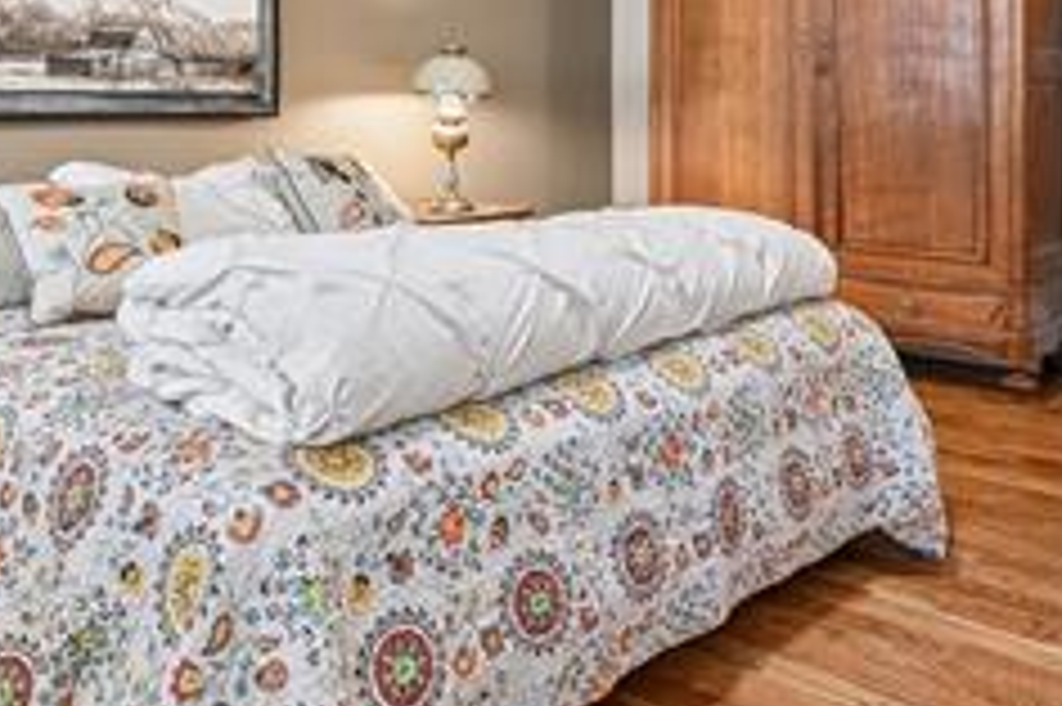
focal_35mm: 38
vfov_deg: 33.3
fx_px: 1120
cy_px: 76
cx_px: 432
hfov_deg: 50.4
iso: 400
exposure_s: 1/2.5
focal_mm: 14
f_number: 10
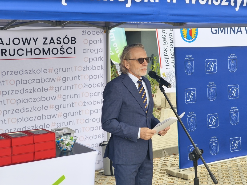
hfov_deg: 29.4
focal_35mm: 66
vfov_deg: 22.2
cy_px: 84
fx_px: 471
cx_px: 132
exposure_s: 1/120
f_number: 2
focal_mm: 8.8
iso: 80
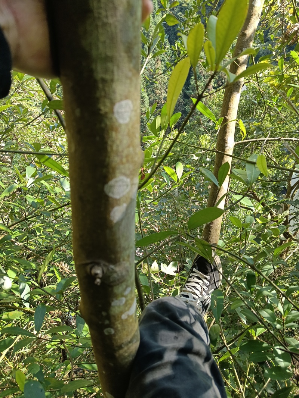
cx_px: 150
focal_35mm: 23
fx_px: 265
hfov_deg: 58.9
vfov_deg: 73.9
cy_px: 199
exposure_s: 1/100
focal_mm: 5.59
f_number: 1.88
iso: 182
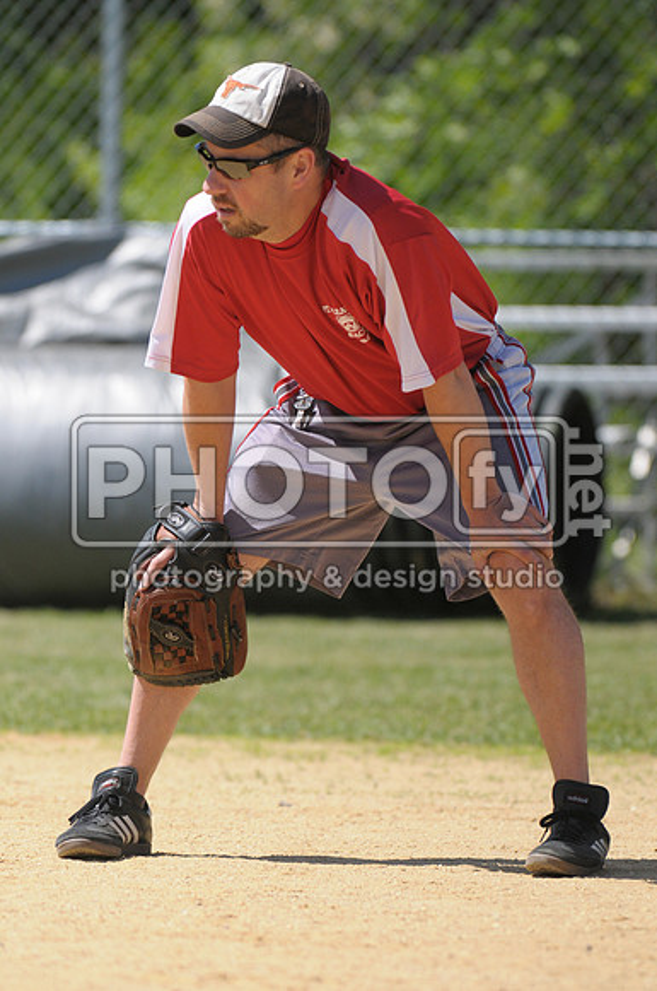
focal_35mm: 330
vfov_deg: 6.3
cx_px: 328
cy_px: 496
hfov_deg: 4.2
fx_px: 9060
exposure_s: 1/4000
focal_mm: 220
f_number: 4
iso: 640
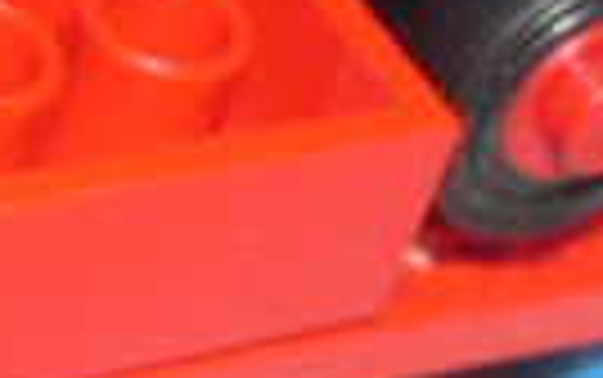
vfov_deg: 6.8
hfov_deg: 10.8
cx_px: -58
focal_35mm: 192
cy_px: 261
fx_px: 3158
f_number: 7.6
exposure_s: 1/60
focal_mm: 8
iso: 100
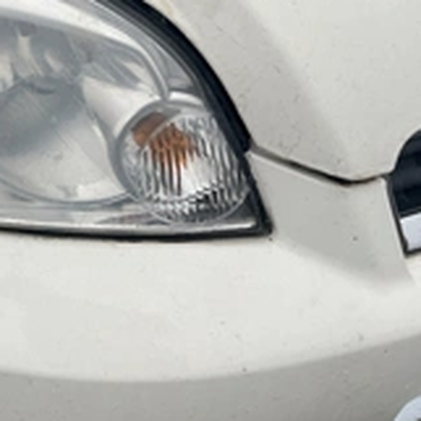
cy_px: 178
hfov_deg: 28.2
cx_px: -3
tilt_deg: -51.1
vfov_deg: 30.0
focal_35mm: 57
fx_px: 784
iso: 50
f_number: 1.6
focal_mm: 5.1
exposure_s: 1/457
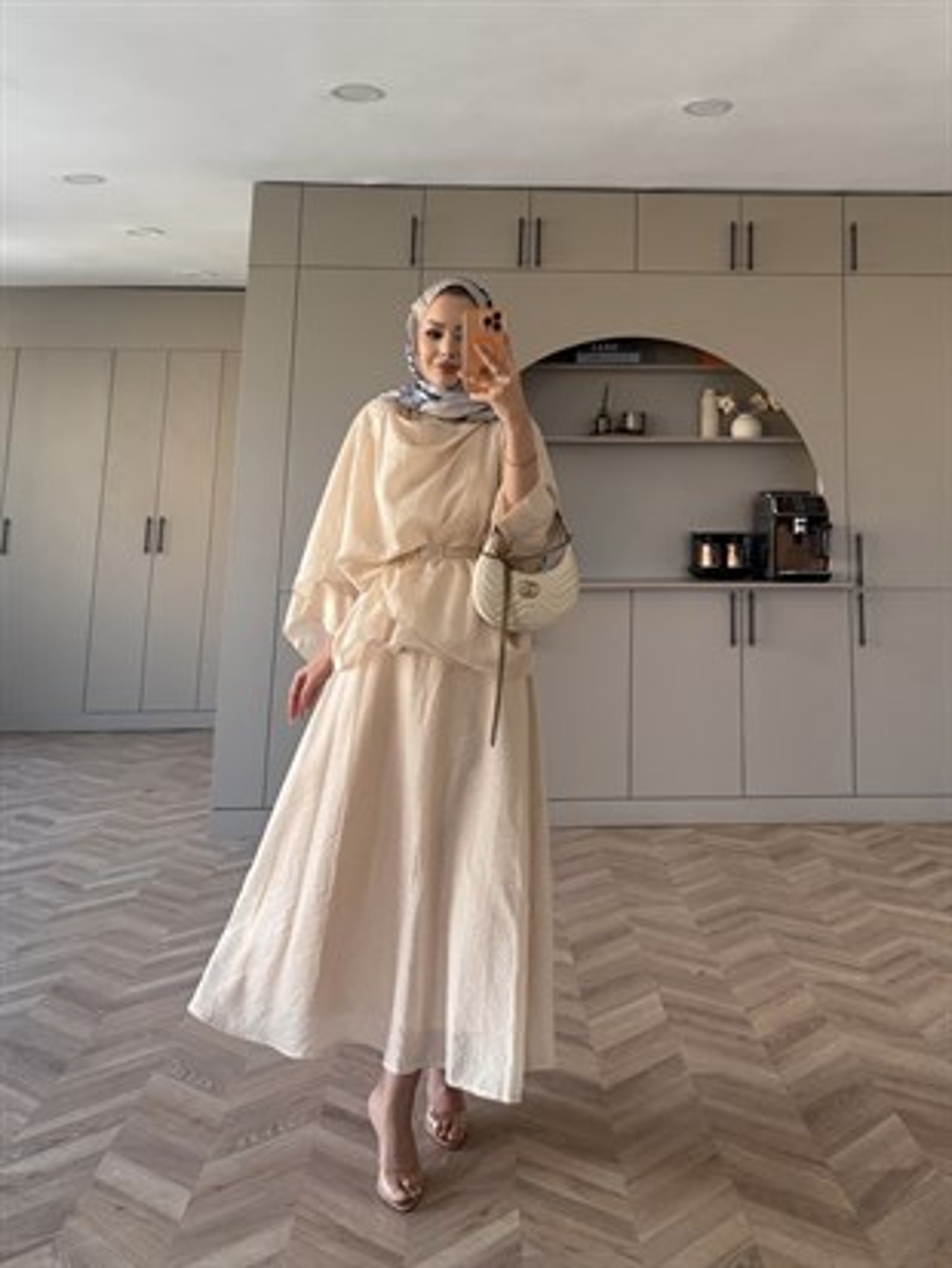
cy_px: 634
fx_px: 880
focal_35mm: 24
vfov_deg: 71.6
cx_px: 476
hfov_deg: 56.8
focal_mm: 6.76
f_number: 1.78
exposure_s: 1/121
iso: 100
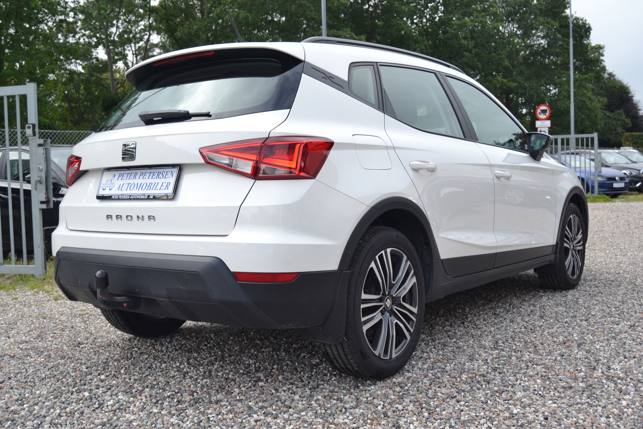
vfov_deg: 36.9
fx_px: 643
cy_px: 214
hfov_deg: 53.1
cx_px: 322
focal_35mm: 36
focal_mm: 24
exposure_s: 1/160
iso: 100
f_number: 6.3
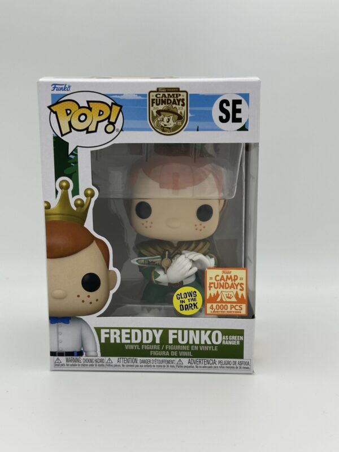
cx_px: 170
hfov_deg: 30.3
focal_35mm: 48
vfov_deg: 39.7
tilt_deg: -11.4
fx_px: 627
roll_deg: +0.3
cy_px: 226
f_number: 1.78
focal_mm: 6.86
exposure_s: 1/1062
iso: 64
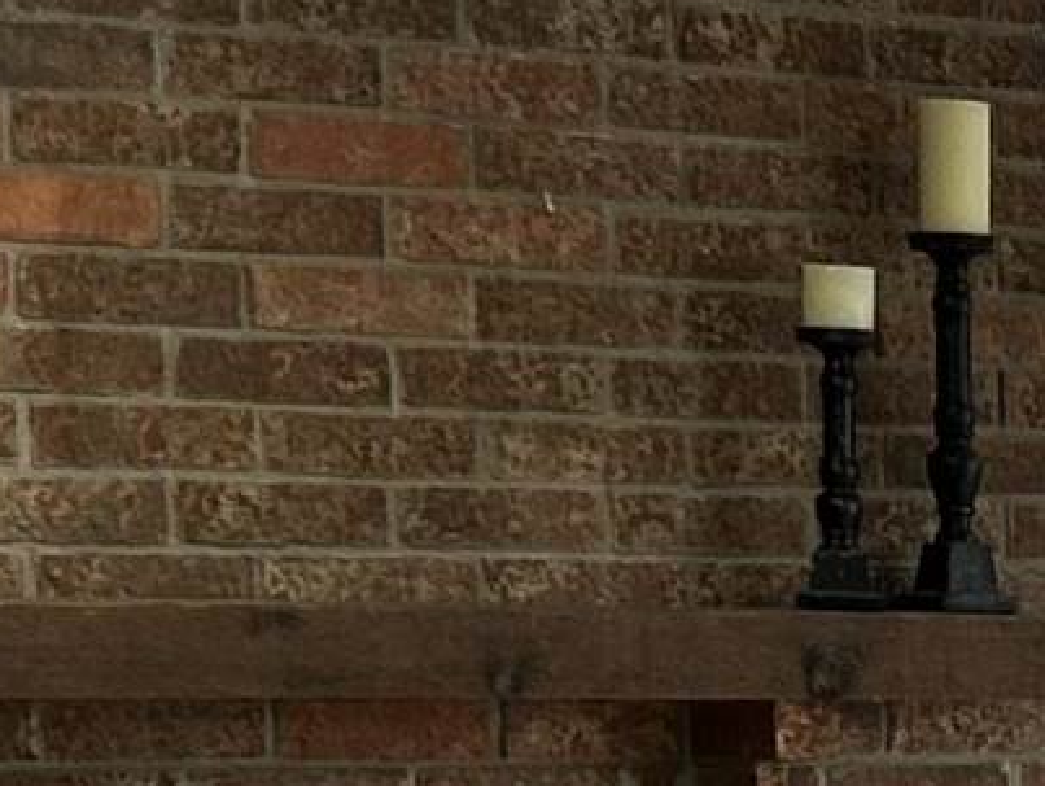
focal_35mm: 198
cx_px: 2419
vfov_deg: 7.3
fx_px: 5983
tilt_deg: -7.1
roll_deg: -0.3
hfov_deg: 9.1
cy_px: 1328
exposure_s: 1/120
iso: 64
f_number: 1.5
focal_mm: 5.7
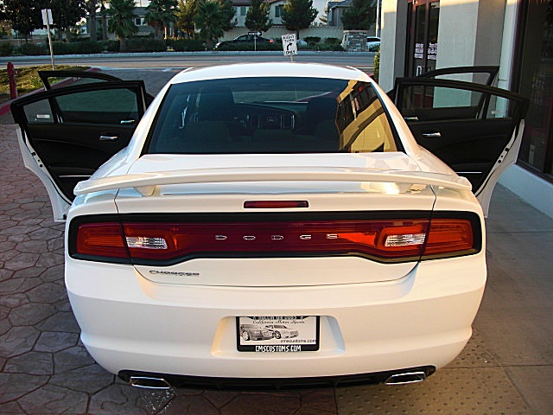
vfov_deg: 39.7
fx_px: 575
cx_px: 276
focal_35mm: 36
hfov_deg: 51.4
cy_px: 208
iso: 50
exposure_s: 1/125
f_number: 2.8
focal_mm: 6.3
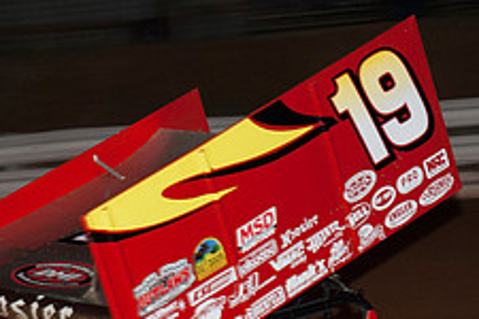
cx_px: 221
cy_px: 372
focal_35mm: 213
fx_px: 2834
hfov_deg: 9.7
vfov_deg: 6.4
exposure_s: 1/160
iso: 250
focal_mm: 55
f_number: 4.5
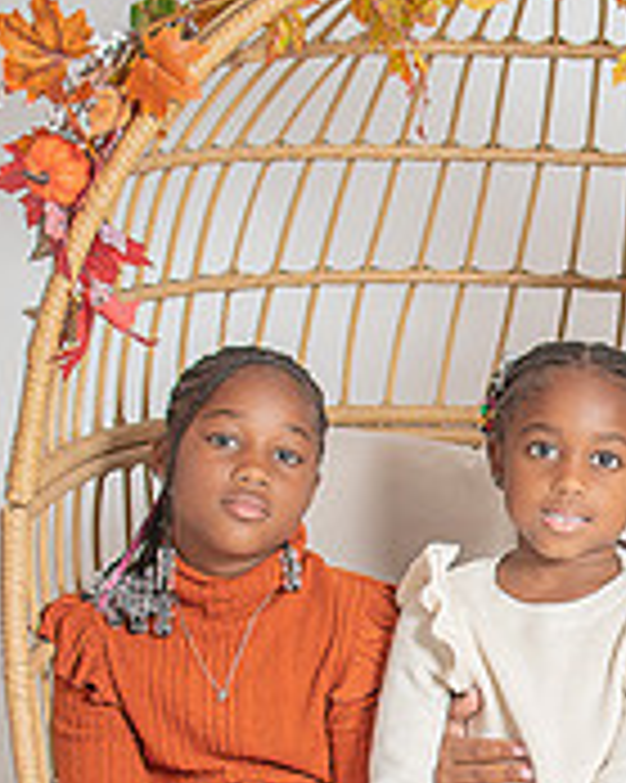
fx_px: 2921
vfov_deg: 15.2
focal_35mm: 126
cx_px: 590
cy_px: 652
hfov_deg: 12.1
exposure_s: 1/250
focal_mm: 35
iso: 640
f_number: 2.5
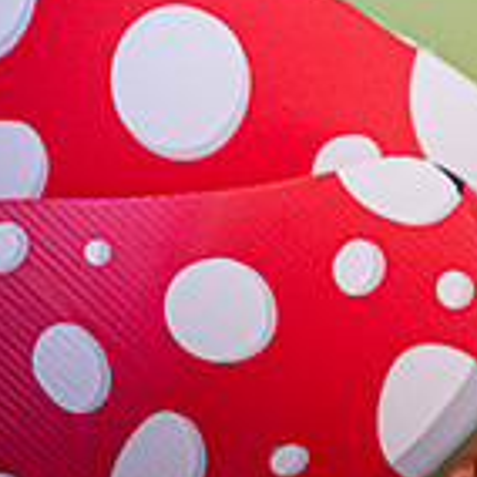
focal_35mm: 536
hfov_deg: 3.3
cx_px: 805
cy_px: -19
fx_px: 8356
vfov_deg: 3.3
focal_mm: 90.6
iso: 4000
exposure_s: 1/60
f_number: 2.8
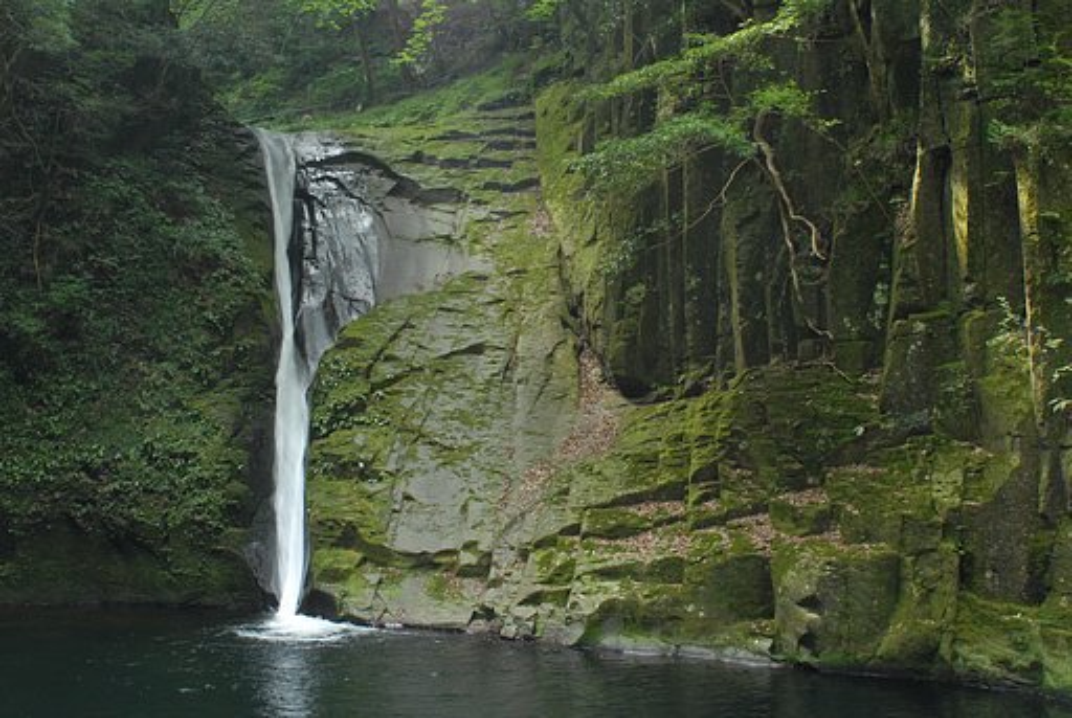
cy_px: 359
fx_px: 1074
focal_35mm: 36
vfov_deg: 37.0
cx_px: 536
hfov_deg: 53.1
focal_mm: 24
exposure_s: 1/15
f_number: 8
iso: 320
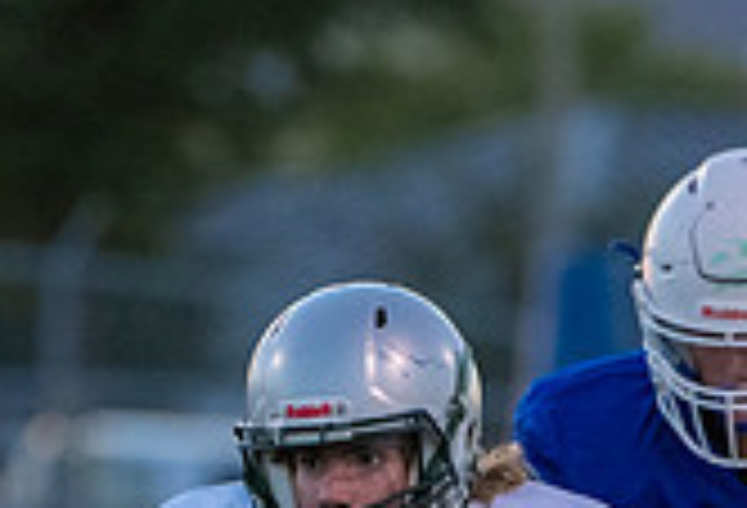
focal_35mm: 1594
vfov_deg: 0.9
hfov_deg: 1.3
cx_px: 485
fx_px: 33289
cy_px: 826
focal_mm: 400
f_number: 5.6
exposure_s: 1/1250
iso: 5000
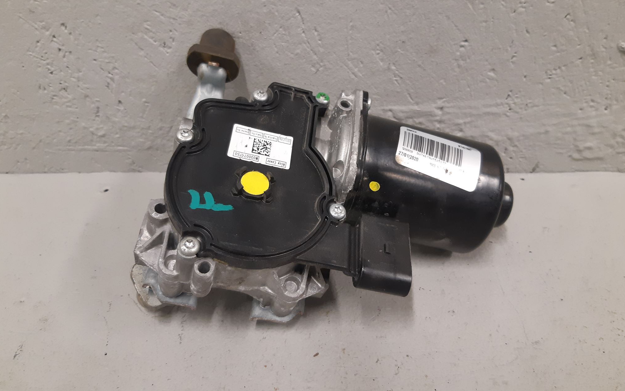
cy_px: 182
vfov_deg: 44.5
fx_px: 477
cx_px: 316
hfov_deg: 66.5
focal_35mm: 28
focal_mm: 3.93
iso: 160
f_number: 1.7
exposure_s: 1/50
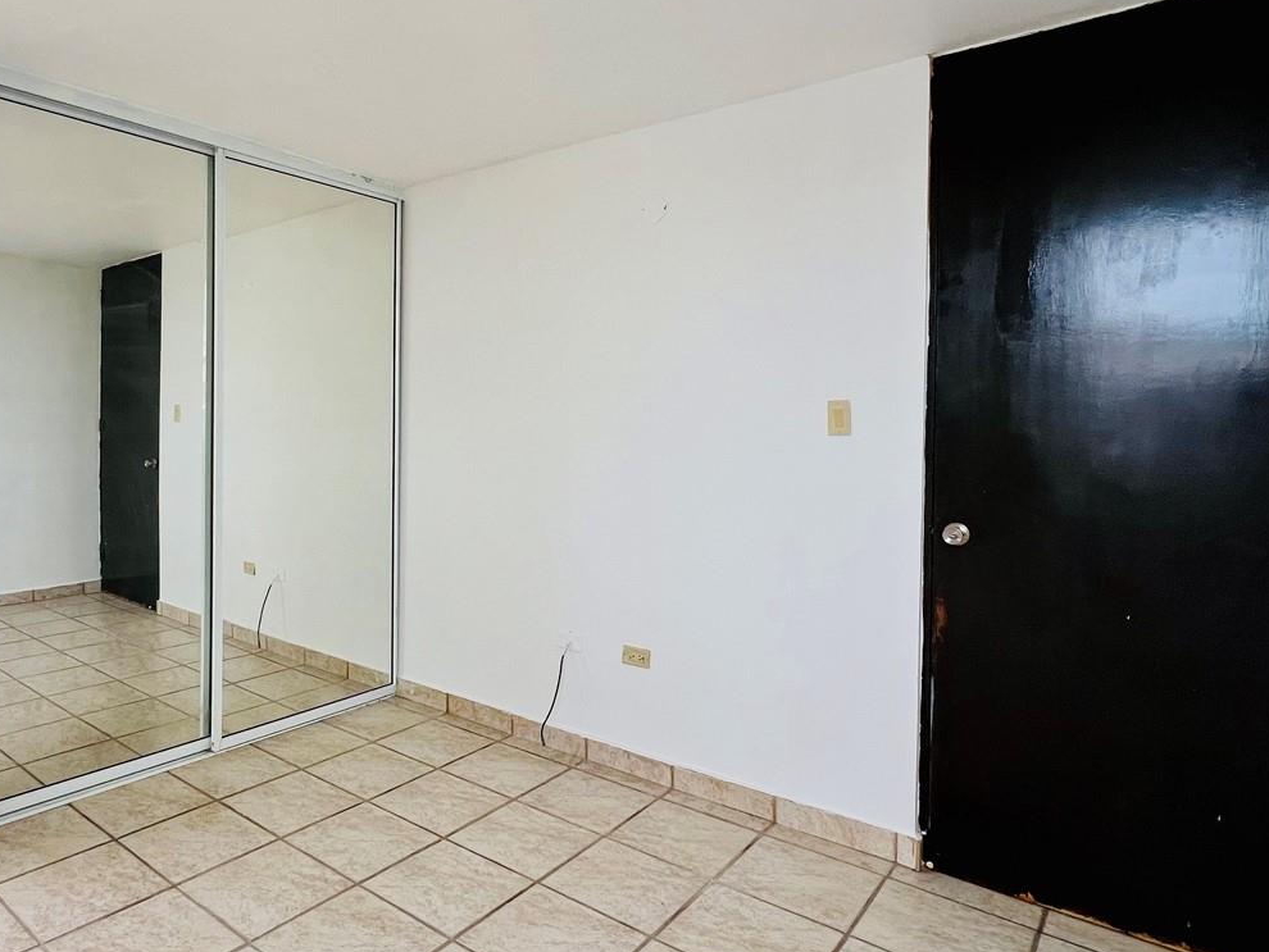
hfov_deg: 76.8
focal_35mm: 21
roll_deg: -0.3
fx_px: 770
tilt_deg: -0.8
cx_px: 436
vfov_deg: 63.3
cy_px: 423
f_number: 1.8
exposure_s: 1/99
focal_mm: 1.57
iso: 50
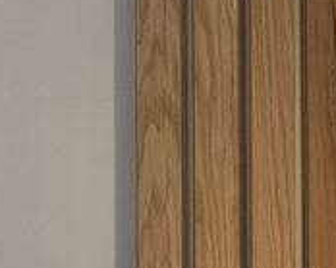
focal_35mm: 284
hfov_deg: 6.7
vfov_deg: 5.2
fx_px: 2823
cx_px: -135
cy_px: 725
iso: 400
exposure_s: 1/50
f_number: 6.3
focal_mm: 35
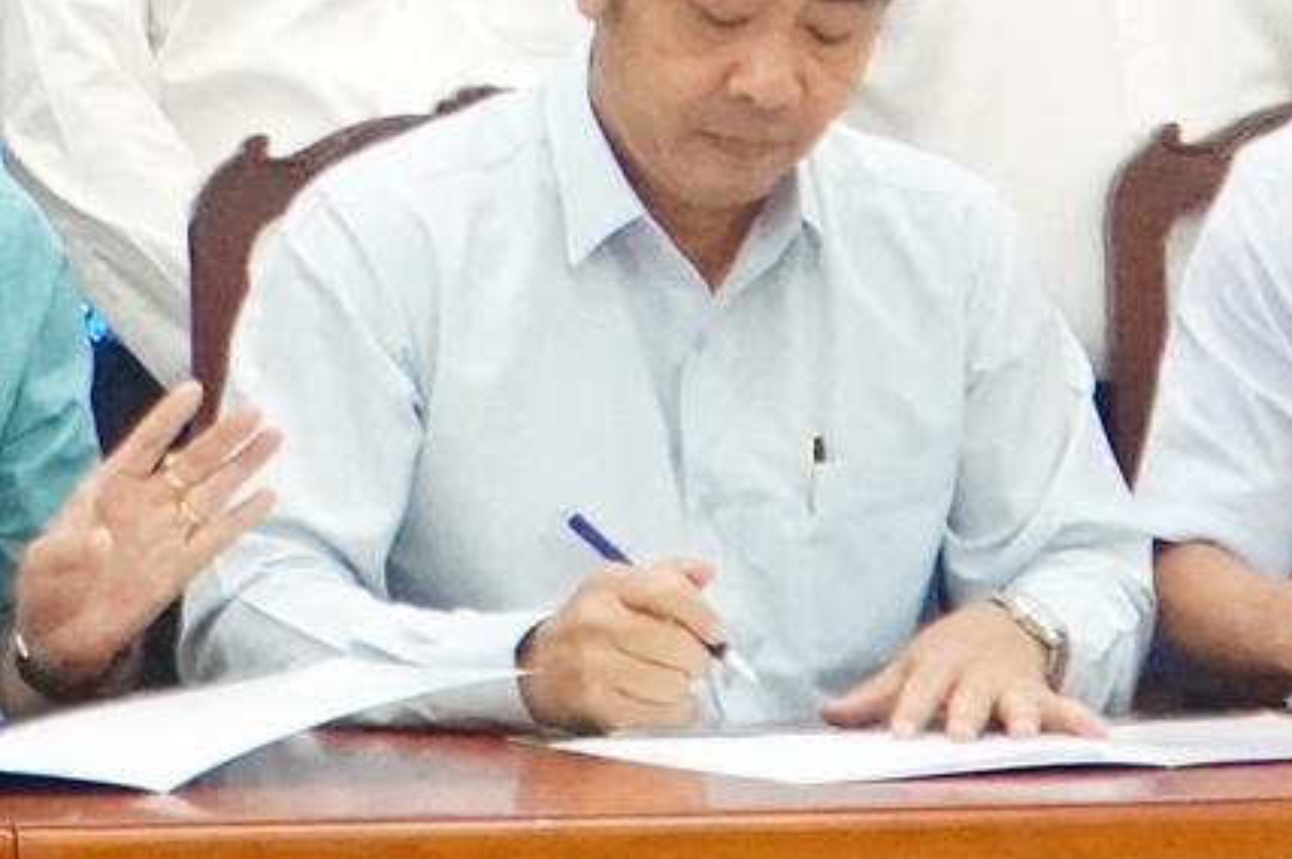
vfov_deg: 4.8
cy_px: -861
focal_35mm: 279
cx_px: 97
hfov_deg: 7.4
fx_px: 10005
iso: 5000
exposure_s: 1/400
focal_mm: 31
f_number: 4
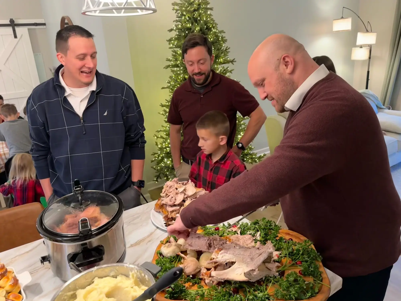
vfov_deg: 56.8
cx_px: 200
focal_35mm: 24
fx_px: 278
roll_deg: +3.0
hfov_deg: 71.6
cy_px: 150
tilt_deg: -18.4
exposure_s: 1/60
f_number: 1.78
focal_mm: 6.86
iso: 400
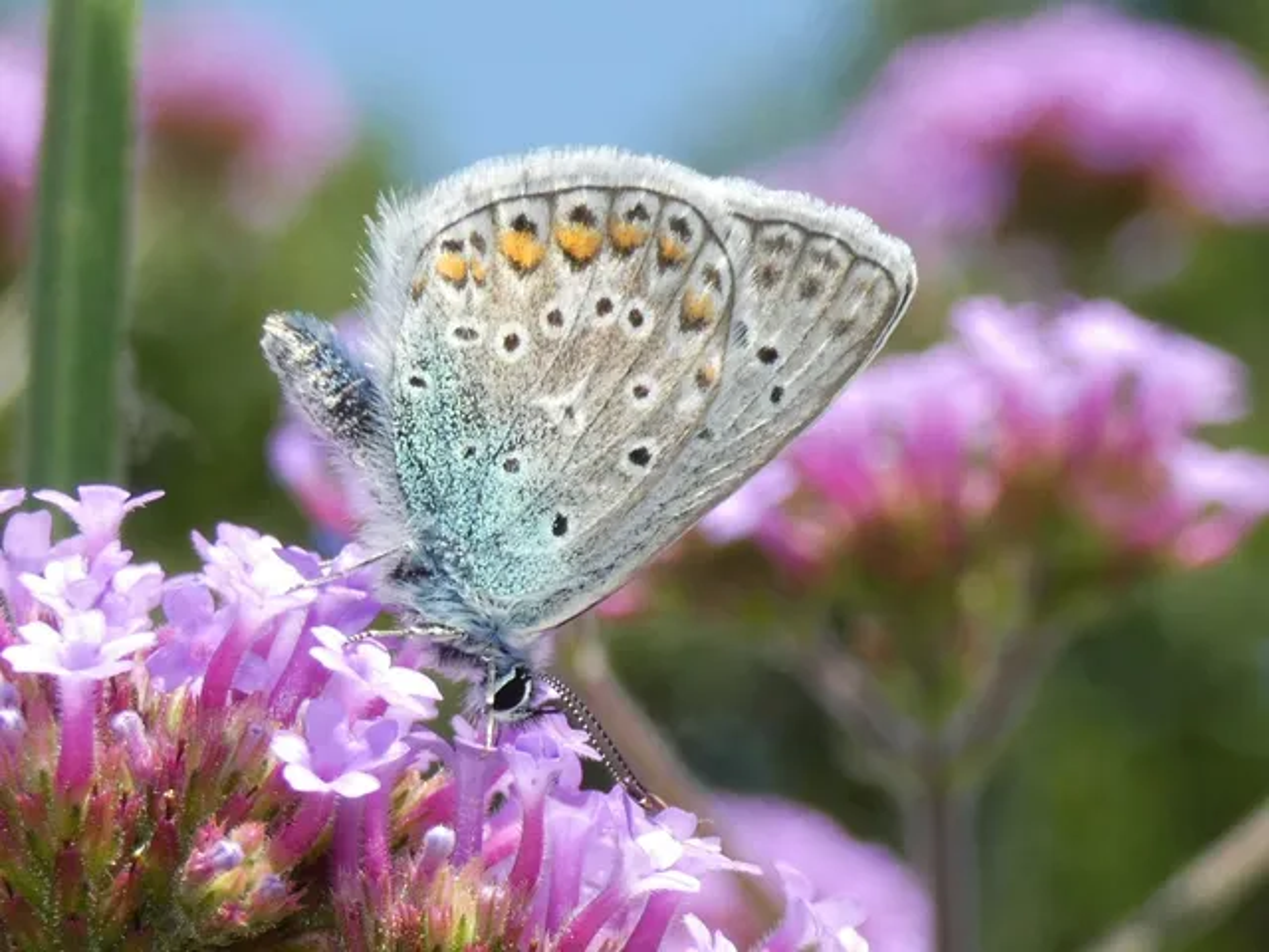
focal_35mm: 115
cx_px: 634
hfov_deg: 17.1
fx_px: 4216
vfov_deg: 12.9
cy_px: 476
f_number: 5
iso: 80
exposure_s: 1/200
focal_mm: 20.5
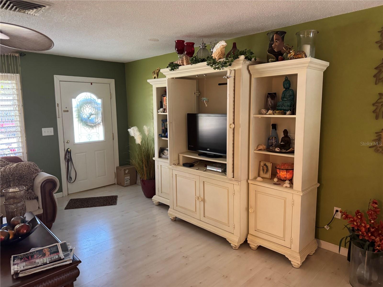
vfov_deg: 56.8
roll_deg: +0.6
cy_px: 144
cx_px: 192
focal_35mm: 24
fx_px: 266
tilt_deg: -9.5
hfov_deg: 71.6
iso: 500
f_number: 1.78
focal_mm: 6.76
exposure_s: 1/60
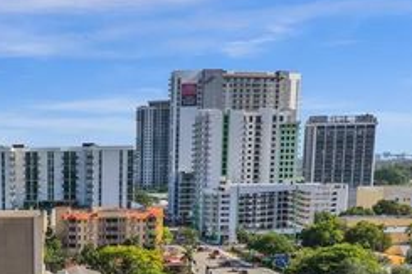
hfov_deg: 26.4
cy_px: 346
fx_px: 835
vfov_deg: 17.6
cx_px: 7
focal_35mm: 73
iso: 100
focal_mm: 10.26
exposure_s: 1/500
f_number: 6.3
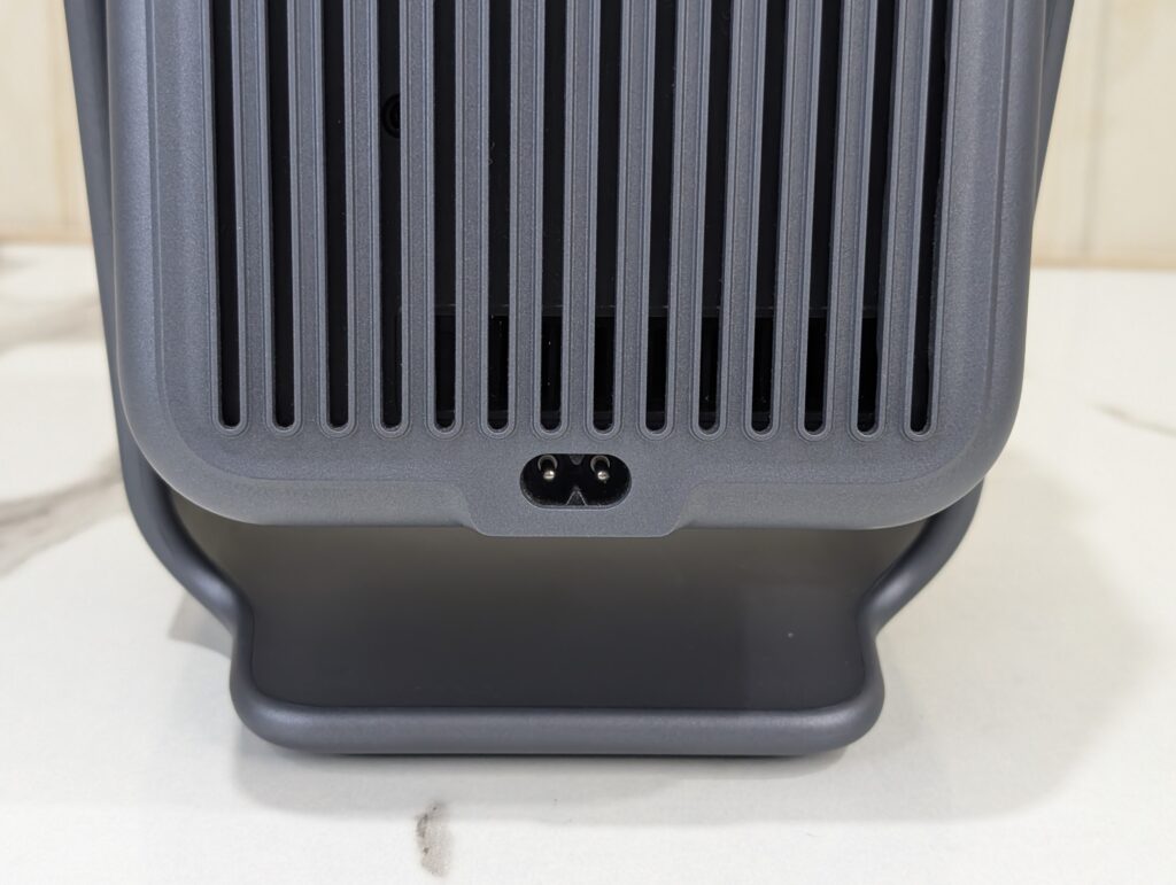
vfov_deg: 29.7
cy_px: 442
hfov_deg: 38.9
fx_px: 1667
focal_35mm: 49
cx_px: 588
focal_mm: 6.9
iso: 574
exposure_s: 1/103
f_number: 1.68
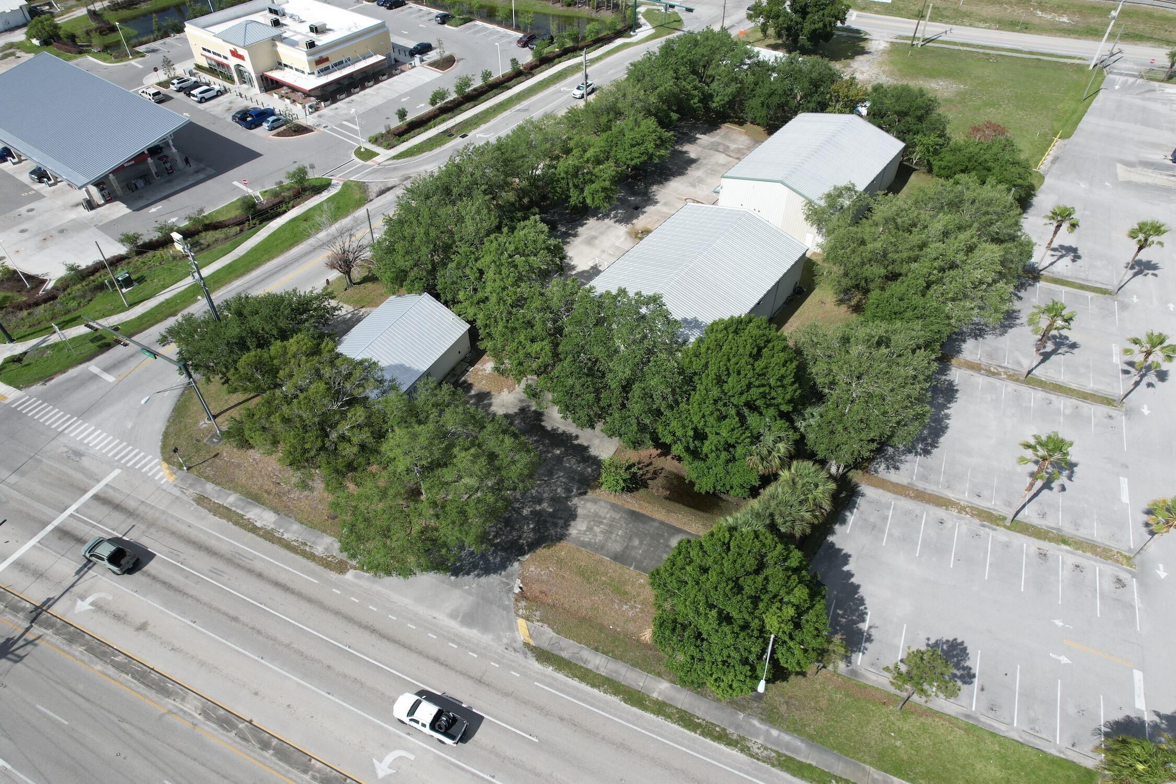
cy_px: 392
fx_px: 719
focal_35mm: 22
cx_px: 588
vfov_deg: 57.2
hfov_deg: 78.6
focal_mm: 8.38
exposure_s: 1/2500
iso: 100
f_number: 2.8
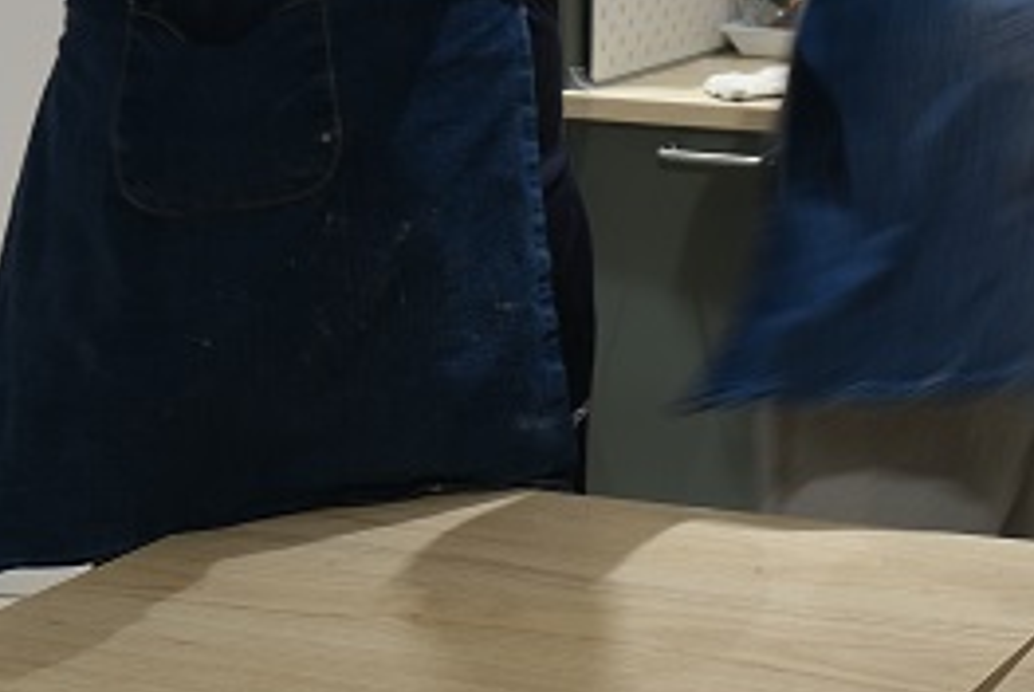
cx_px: 1443
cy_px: -317
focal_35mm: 82
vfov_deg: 15.5
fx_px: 2358
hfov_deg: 21.6
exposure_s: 1/28
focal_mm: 18
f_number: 2.8
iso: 160
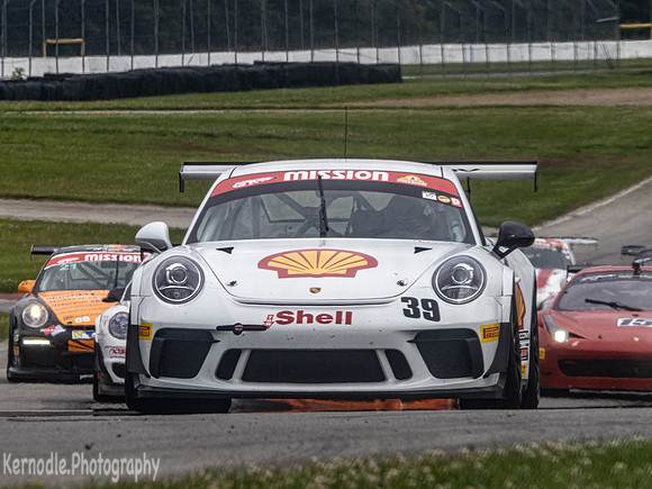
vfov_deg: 1.6
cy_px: 217
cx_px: 289
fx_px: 17615
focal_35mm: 935
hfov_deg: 2.1
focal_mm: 420
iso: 320
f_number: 13
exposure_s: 1/320
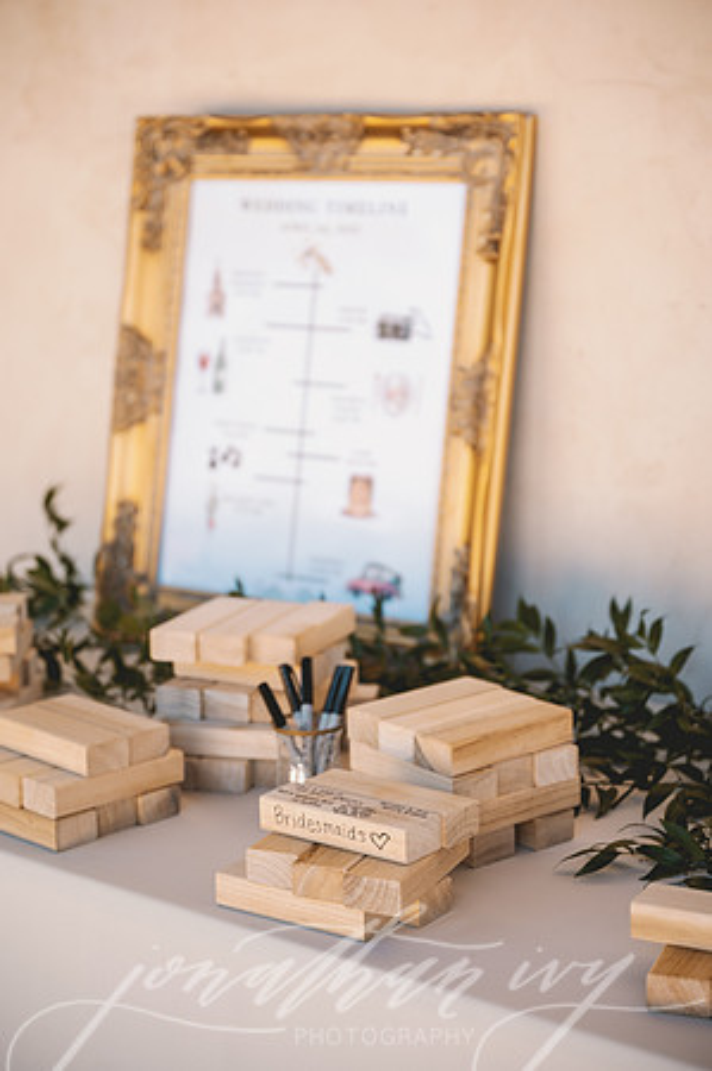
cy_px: 536
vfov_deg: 28.9
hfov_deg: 19.4
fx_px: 2081
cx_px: 356
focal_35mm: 70
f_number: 2.8
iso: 64
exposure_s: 1/160
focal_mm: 70
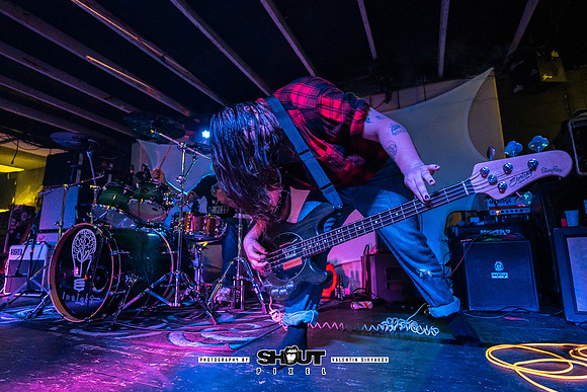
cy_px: 199
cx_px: 307
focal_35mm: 18
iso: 1600
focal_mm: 14
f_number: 2.8
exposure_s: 1/250
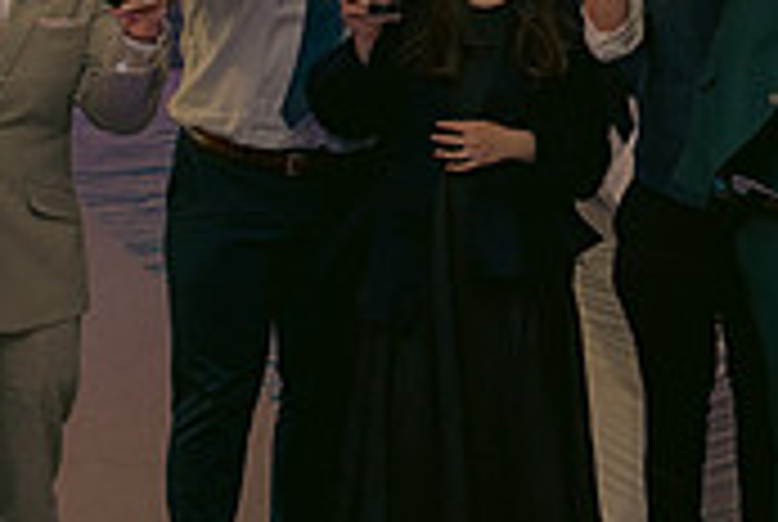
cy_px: 74
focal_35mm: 87
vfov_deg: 15.6
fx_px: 1883
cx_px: 976
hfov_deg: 21.4
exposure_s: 1/160
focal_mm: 26
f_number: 3.5
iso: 2500
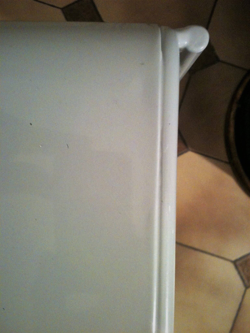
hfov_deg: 40.7
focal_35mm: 35
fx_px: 337
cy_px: 166
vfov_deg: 52.6
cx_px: 125
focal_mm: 3.85
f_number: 2.8
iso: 160
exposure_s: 1/17
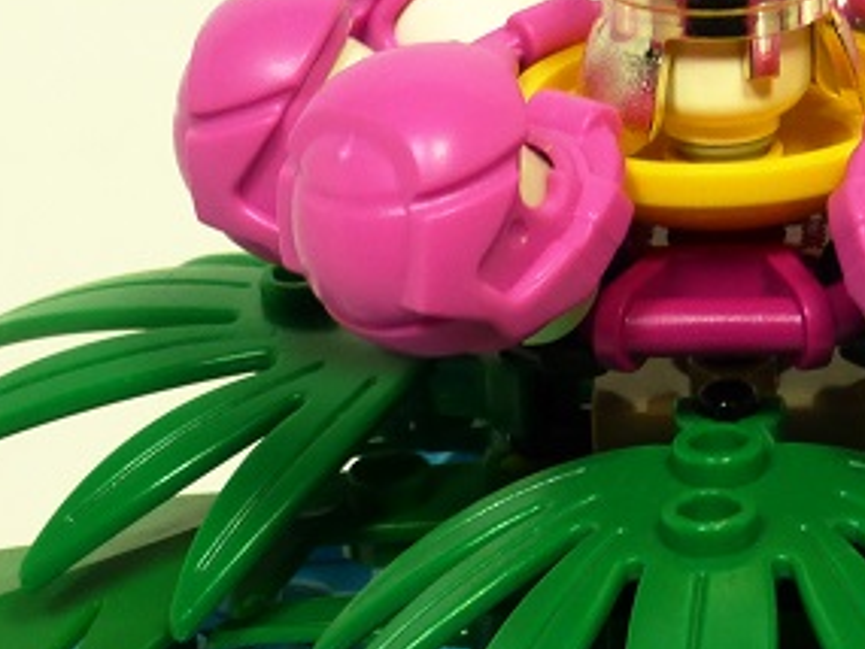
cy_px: 876
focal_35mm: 155
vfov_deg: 9.4
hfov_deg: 12.7
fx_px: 3875
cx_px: 734
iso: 100
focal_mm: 6.9
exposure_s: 1/60
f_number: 3.9
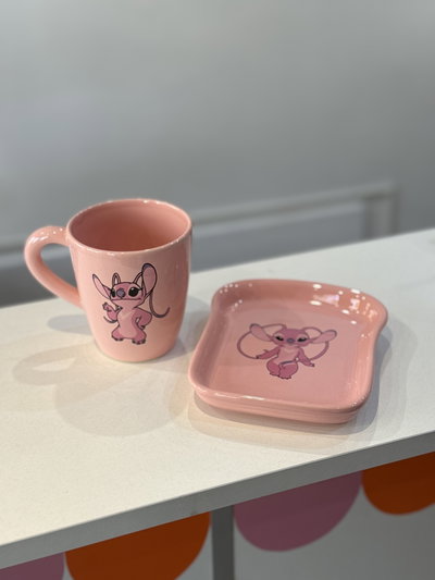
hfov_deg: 30.3
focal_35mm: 48
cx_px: 218
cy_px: 290
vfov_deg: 39.6
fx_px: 804
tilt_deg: -27.0
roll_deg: +1.0
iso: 64
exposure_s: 1/100
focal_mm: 6.76
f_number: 1.78
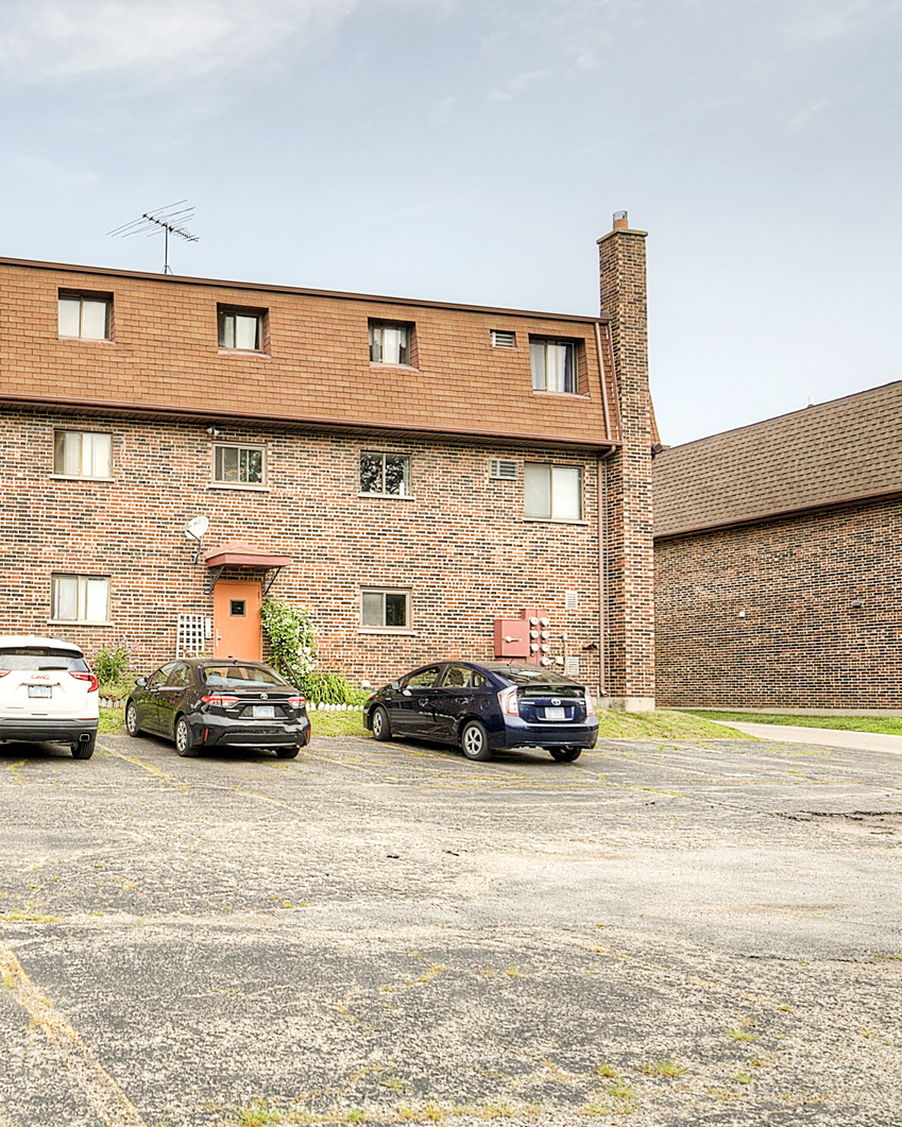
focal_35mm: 30
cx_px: 99
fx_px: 1001
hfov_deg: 44.4
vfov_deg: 58.8
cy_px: 566
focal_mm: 14
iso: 100
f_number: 5.6
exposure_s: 1/250
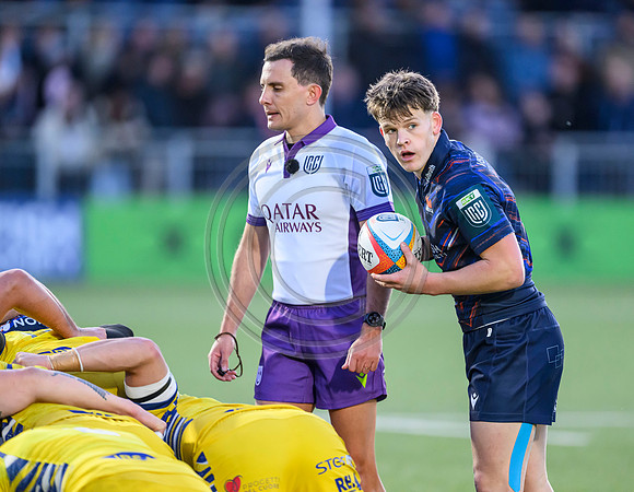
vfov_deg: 3.3
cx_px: 383
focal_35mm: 459
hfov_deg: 4.3
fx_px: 8506
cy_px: 237
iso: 4000
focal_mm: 400
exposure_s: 1/1250
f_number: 2.8
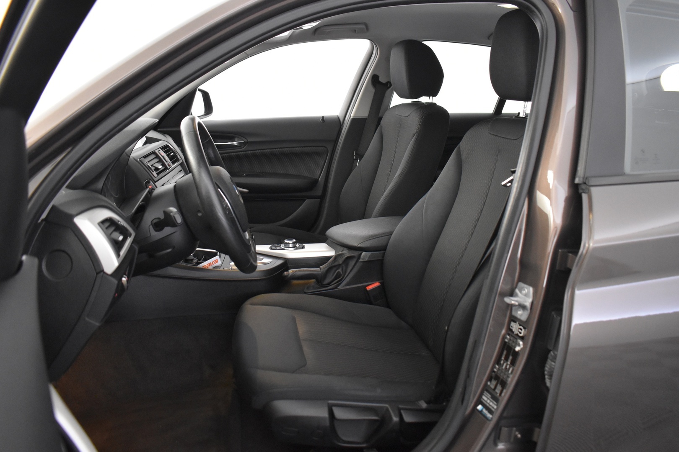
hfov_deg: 67.4
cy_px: 226
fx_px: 509
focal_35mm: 27
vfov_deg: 47.9
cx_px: 340
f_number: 3.5
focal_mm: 18
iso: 3200
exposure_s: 1/20
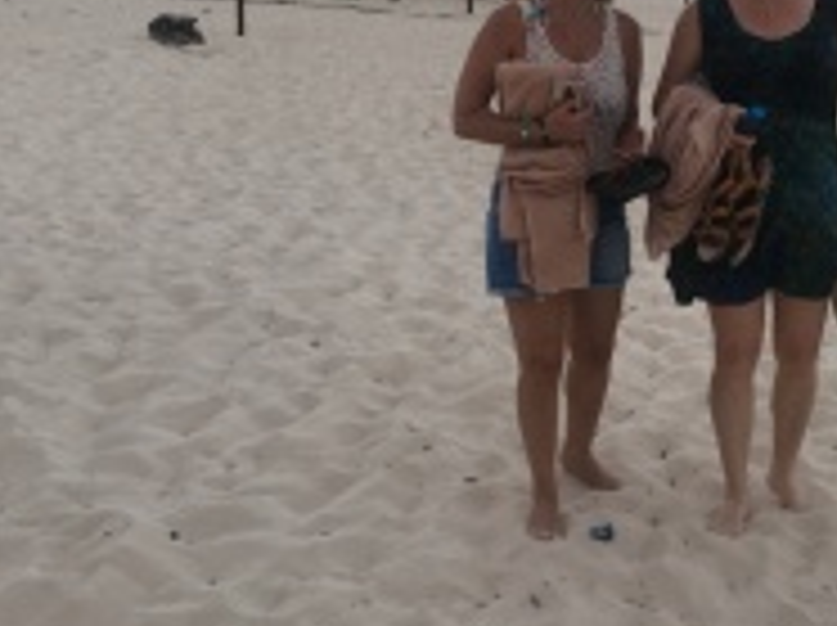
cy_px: 185
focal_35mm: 57
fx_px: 1376
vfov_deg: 25.4
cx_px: 598
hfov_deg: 33.3
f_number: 2.2
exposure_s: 1/60
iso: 25
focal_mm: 4.15
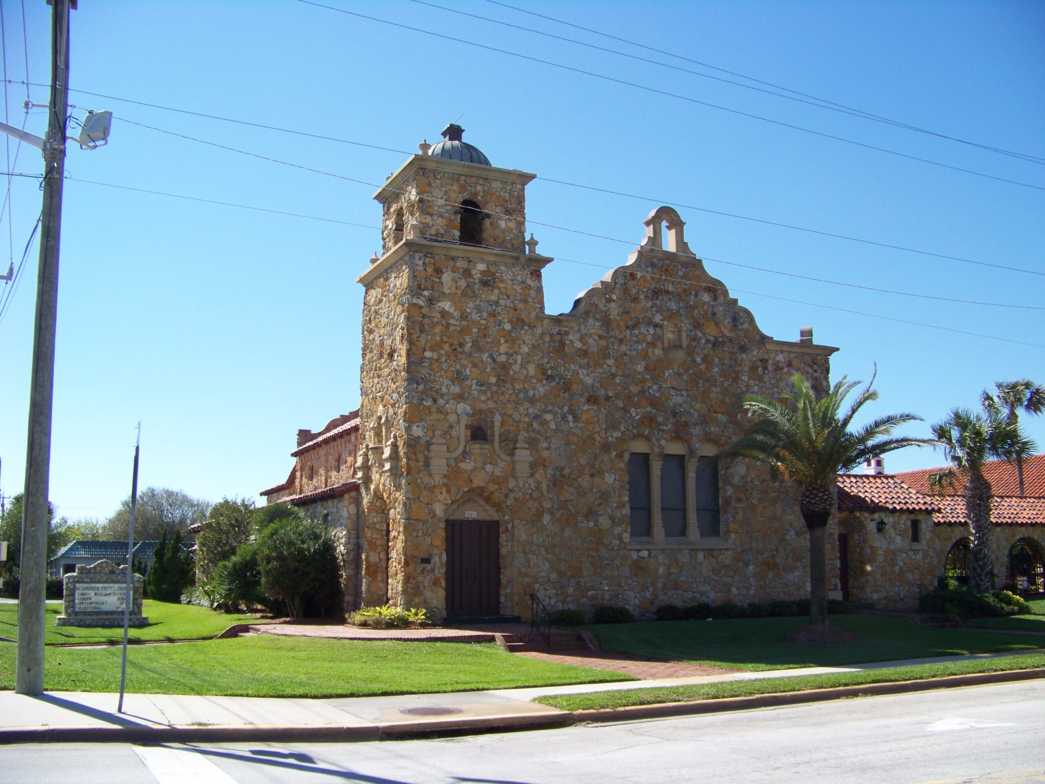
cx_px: 522
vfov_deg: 39.7
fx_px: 1087
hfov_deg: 51.4
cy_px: 392
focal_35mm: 36
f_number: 2.8
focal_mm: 5.85
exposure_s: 1/800
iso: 69
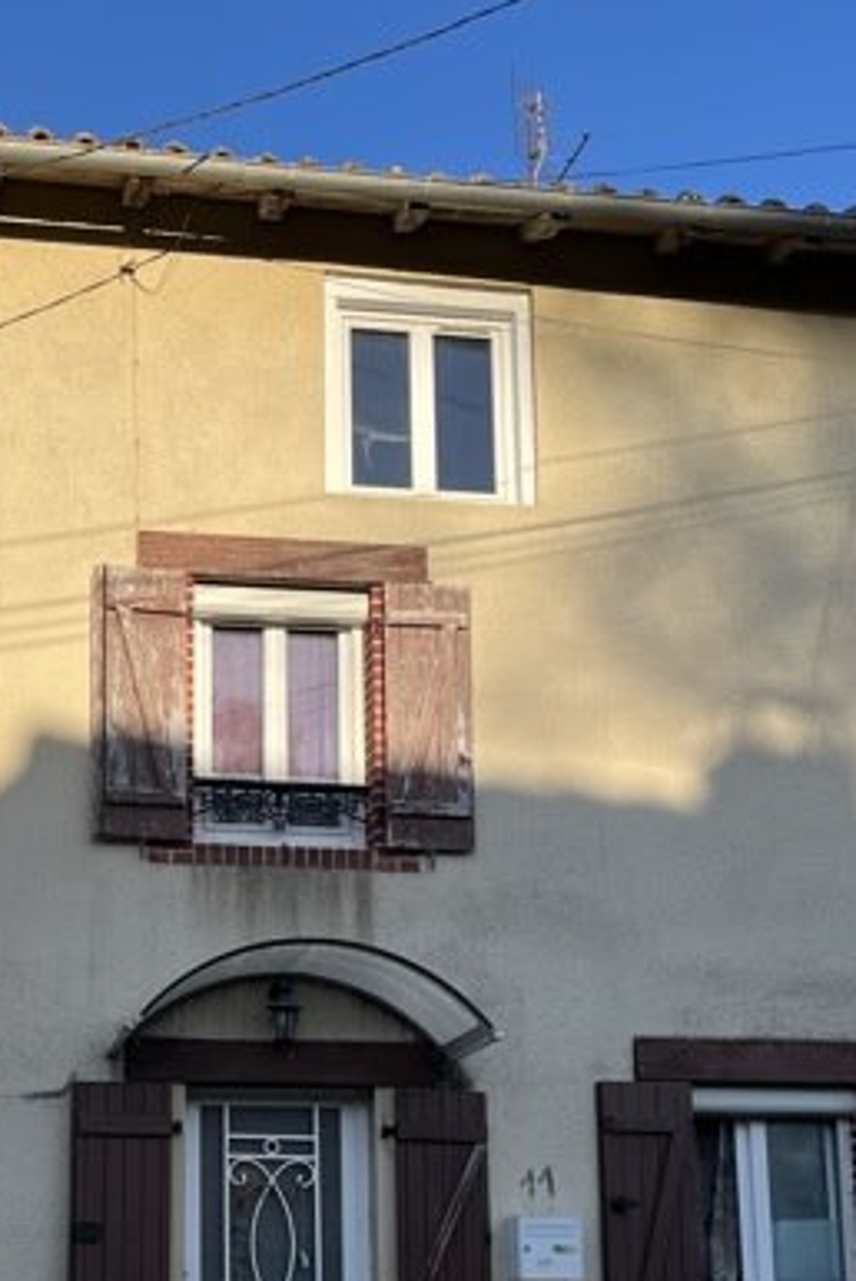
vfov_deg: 34.8
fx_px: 1994
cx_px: 166
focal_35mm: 56
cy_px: 966
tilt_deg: +10.2
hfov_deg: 23.9
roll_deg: +0.2
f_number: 1.6
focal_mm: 5.1
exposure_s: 1/2899
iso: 50
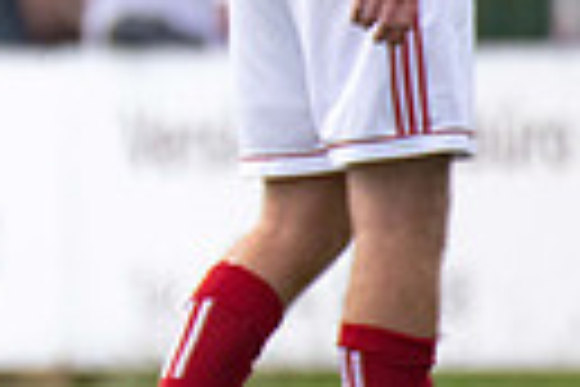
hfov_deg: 0.7
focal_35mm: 2954
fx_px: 47588
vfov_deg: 0.5
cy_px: -219
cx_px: -556
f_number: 5.6
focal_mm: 500
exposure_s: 1/1600
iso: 1600
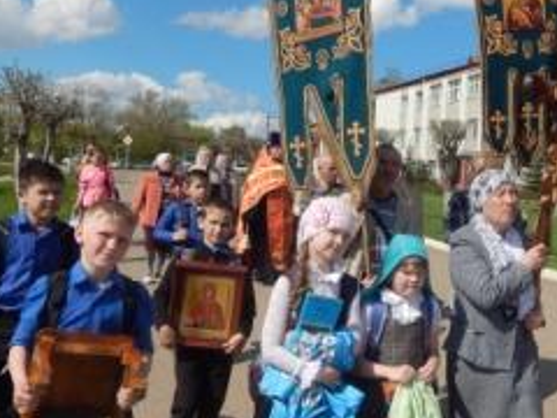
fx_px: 692
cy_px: 216
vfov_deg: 33.6
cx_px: 392
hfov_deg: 42.9
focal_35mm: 43
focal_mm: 4
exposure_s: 1/640
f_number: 6
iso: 125
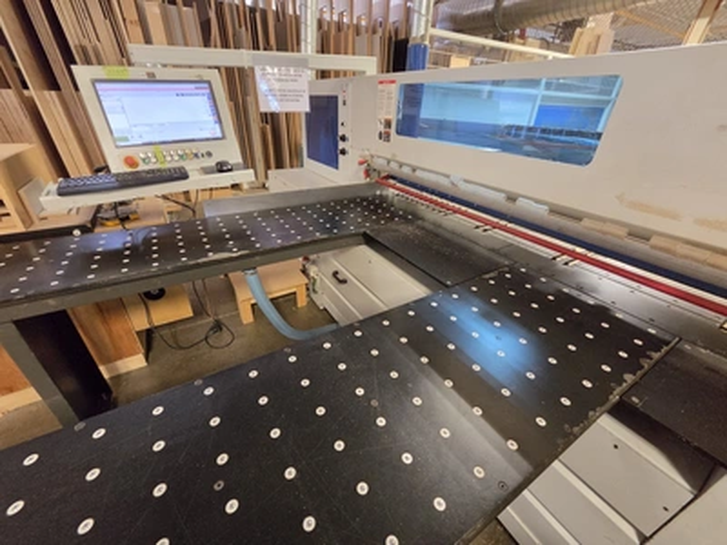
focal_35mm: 13
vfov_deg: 89.9
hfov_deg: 106.2
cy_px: 272
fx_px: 273
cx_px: 364
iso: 1000
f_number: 2.2
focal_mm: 2.2
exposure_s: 1/60
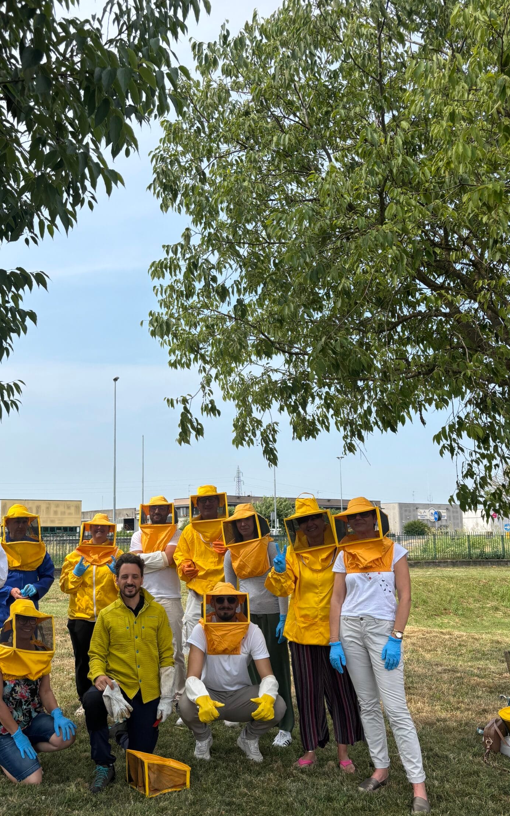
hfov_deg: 39.0
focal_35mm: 32
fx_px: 712
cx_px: 171
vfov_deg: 59.6
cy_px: 421
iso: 50
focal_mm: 5.96
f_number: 1.6
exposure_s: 1/2571
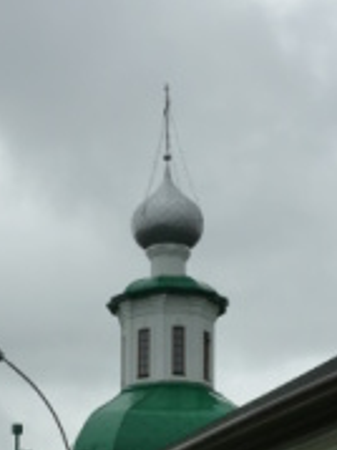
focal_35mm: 131
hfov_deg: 11.3
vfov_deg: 14.9
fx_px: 1702
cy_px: 425
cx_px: 53
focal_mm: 11
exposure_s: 1/400
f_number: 4.1
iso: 125
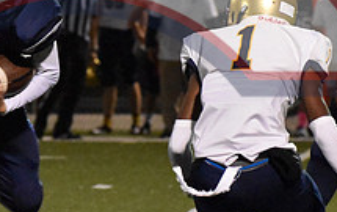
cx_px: 71
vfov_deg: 2.2
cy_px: 159
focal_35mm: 597
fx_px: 5494
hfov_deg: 3.5
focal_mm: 145
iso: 11400
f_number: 4.8
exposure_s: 1/500
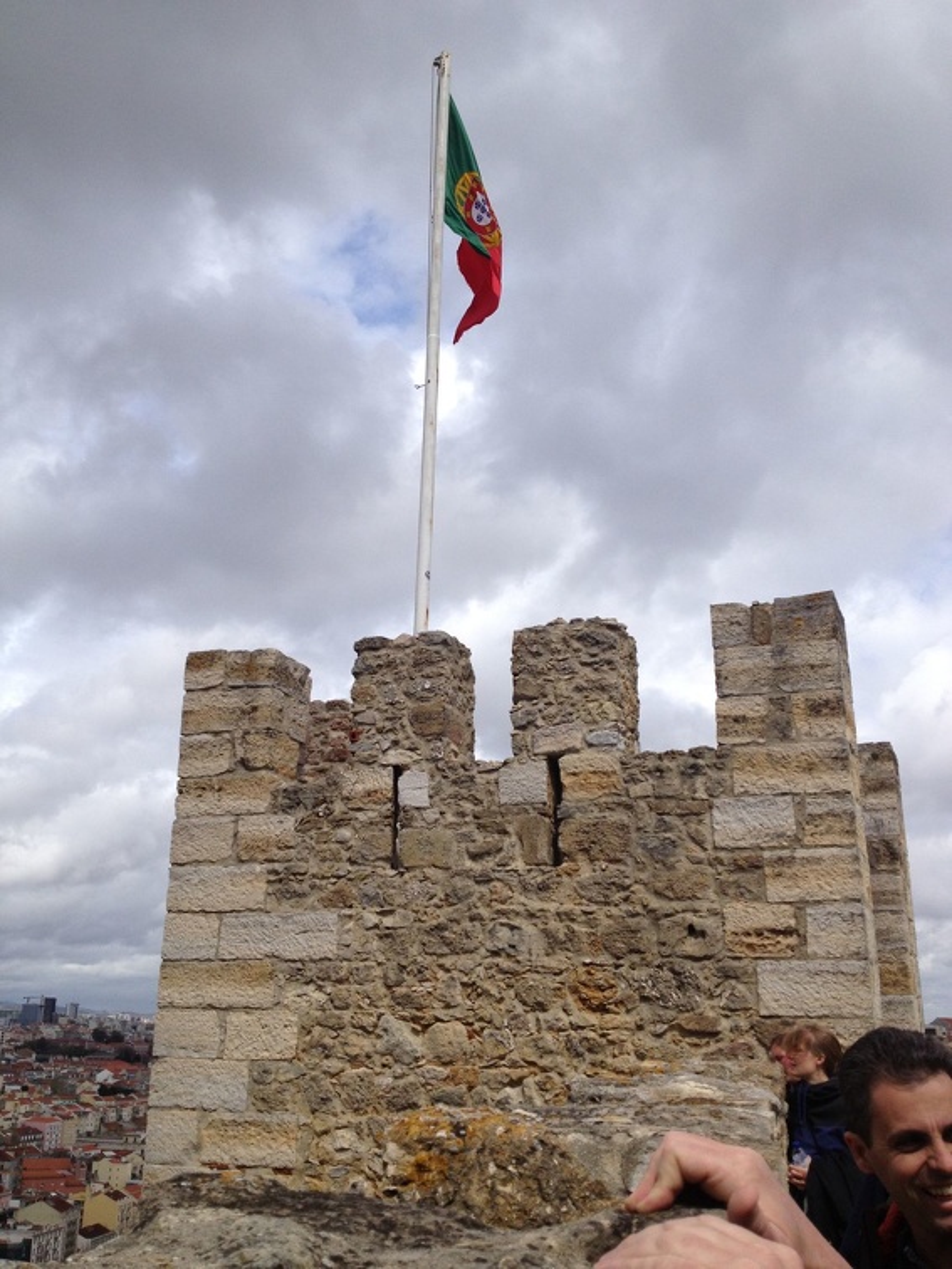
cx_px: 476
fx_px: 1283
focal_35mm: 35
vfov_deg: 52.6
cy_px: 634
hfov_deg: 40.7
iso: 50
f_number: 2.4
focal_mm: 4.28
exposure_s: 1/2762
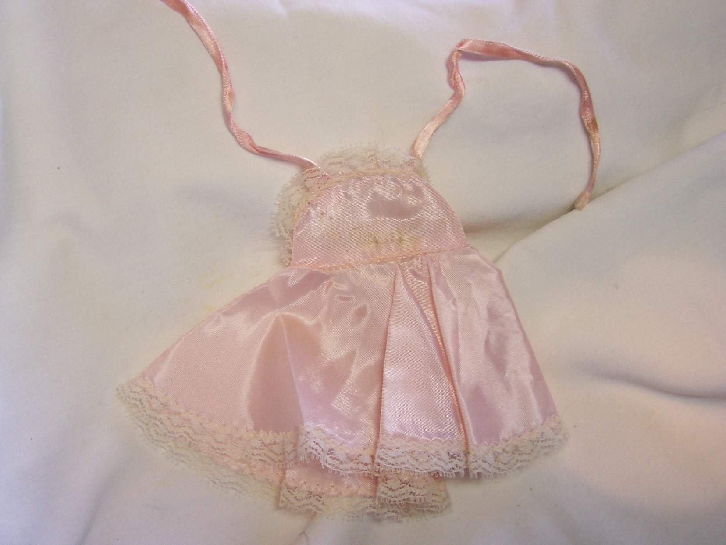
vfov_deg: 38.7
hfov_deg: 50.1
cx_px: 363
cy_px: 272
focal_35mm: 37
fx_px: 776
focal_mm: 5.6
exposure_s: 1/45
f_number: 2.8
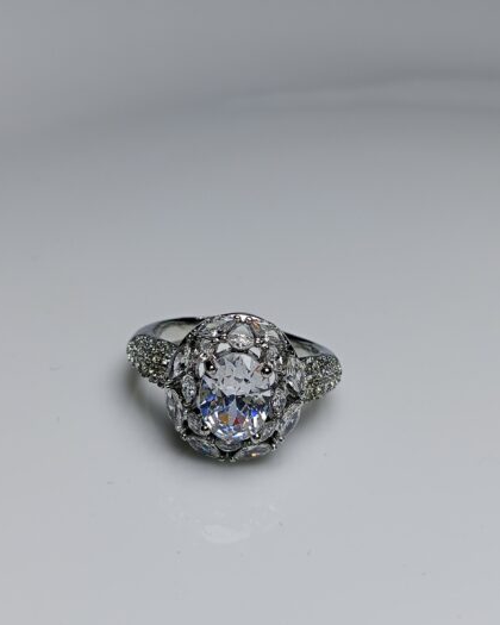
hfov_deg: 30.8
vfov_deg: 38.0
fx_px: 906
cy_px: 322
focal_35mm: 49
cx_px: 249
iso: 50
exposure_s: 1/260
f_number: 1.8
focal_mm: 3.98
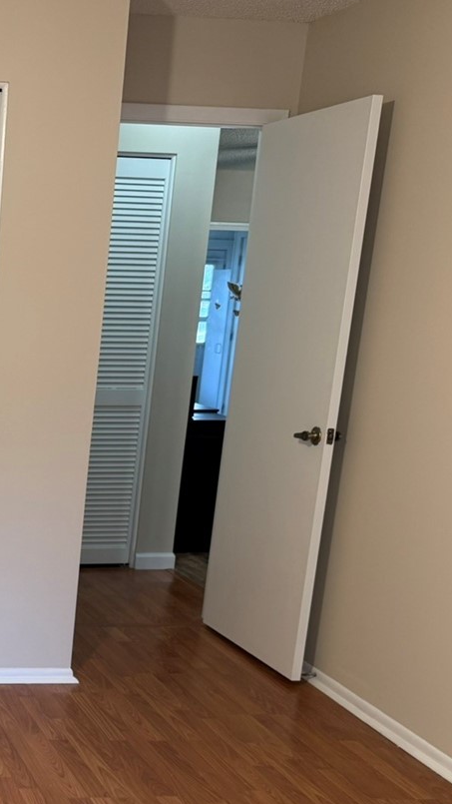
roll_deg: -1.5
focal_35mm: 52
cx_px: -164
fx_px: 1108
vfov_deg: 39.0
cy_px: 583
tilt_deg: -15.4
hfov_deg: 20.7
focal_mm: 6.76
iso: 100
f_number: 1.78
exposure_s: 1/60
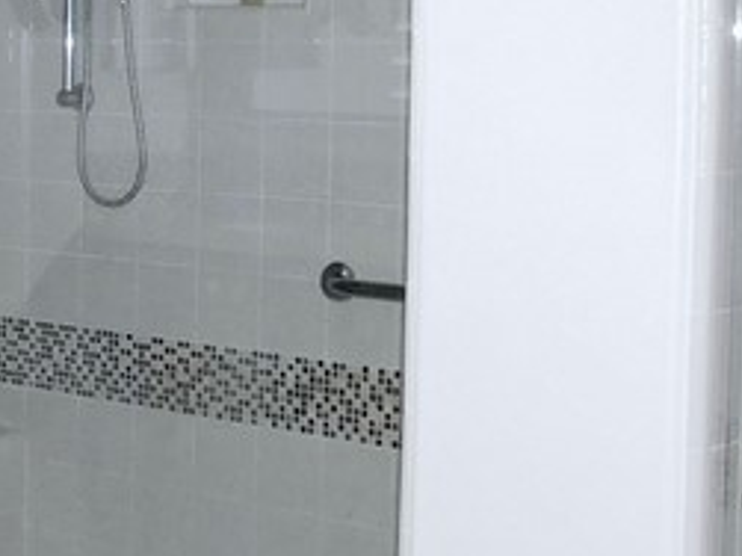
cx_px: -216
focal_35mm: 94
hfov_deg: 19.3
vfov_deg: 15.6
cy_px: 133
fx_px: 2014
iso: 200
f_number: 3
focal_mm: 4
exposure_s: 1/30
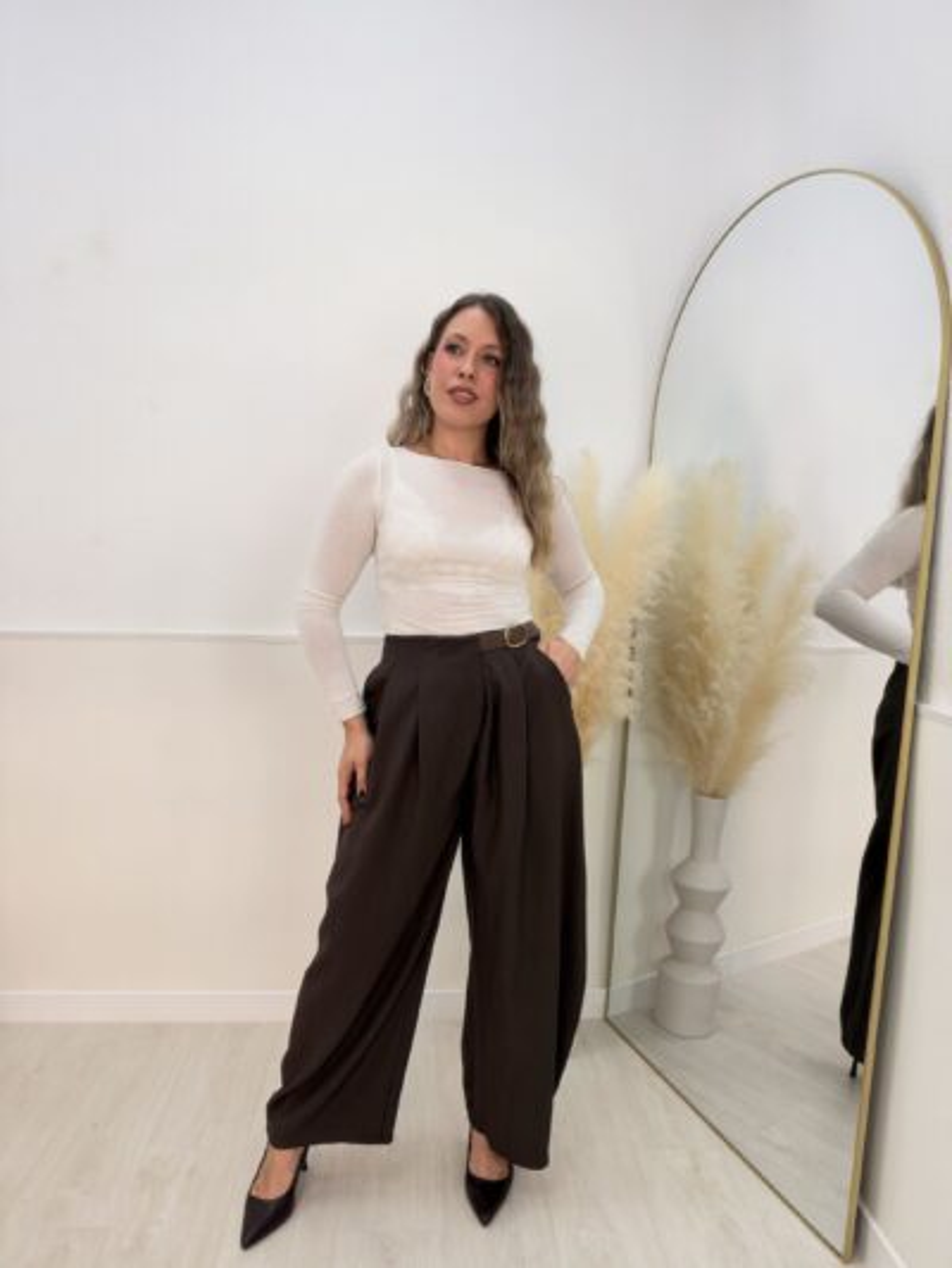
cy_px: 634
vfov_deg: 71.6
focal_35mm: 24
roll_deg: -1.1
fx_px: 880
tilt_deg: -6.0
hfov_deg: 56.8
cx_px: 476
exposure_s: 1/182
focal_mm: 6.93
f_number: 1.8
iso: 50
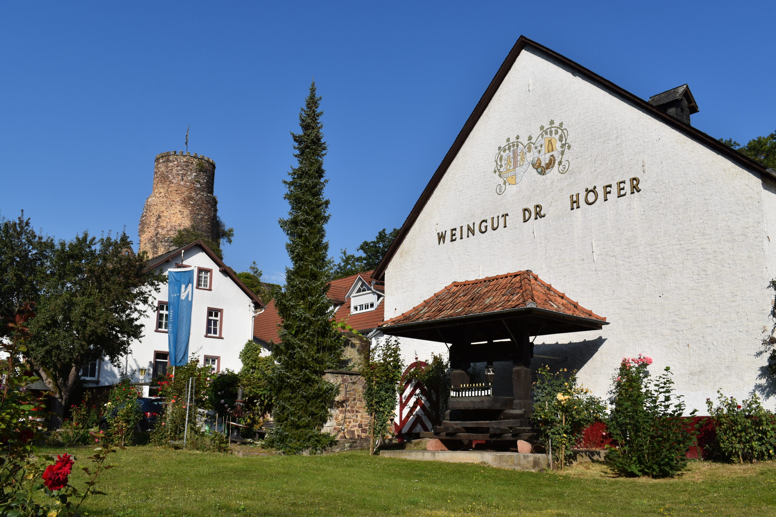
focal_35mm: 34
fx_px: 744
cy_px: 258
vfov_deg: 38.4
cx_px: 388
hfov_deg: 55.1
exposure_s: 1/500
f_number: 11
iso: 200
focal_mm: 23
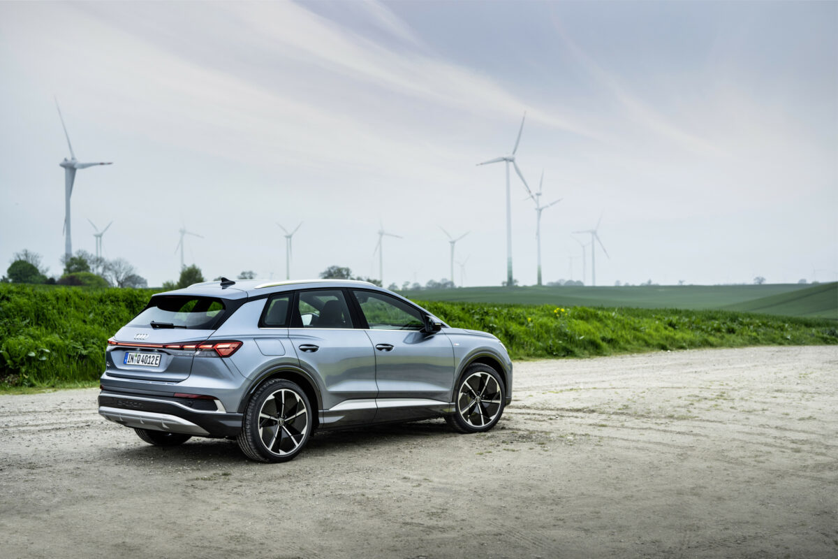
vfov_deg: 27.0
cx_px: 419
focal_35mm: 50
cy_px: 280
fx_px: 1164
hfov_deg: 39.6
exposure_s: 1/80
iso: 200
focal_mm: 50
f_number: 2.8
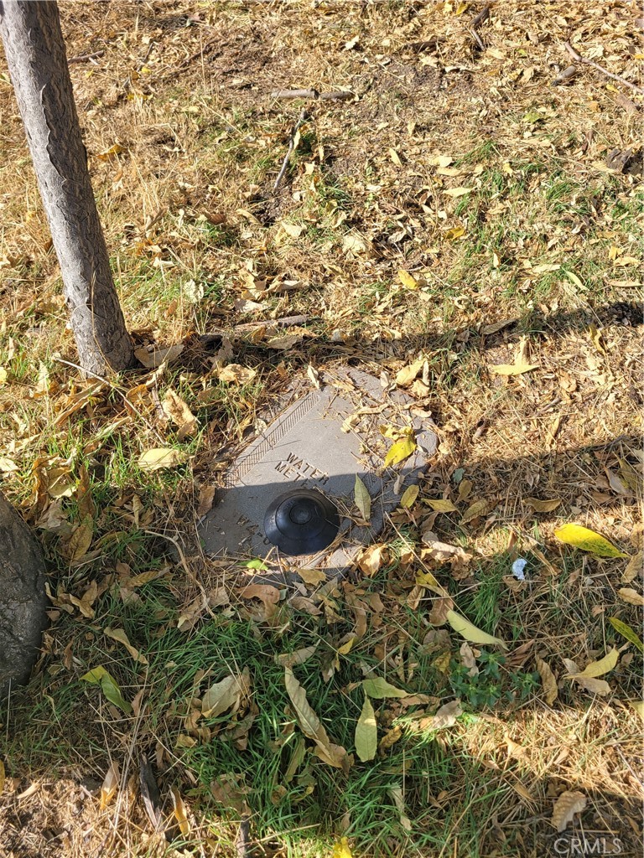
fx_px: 645
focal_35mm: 26
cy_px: 429
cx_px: 322
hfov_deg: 53.1
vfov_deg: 67.3
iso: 40
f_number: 1.8
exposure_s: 1/866
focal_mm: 5.4
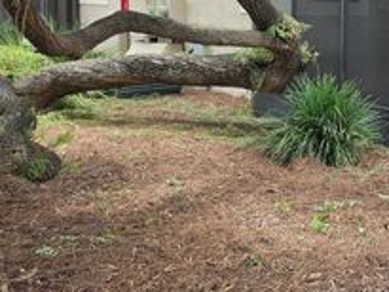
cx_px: 414
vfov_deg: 25.6
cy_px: 52
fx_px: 630
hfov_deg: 31.1
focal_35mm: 56
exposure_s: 1/180
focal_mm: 6.5
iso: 25
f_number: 1.4
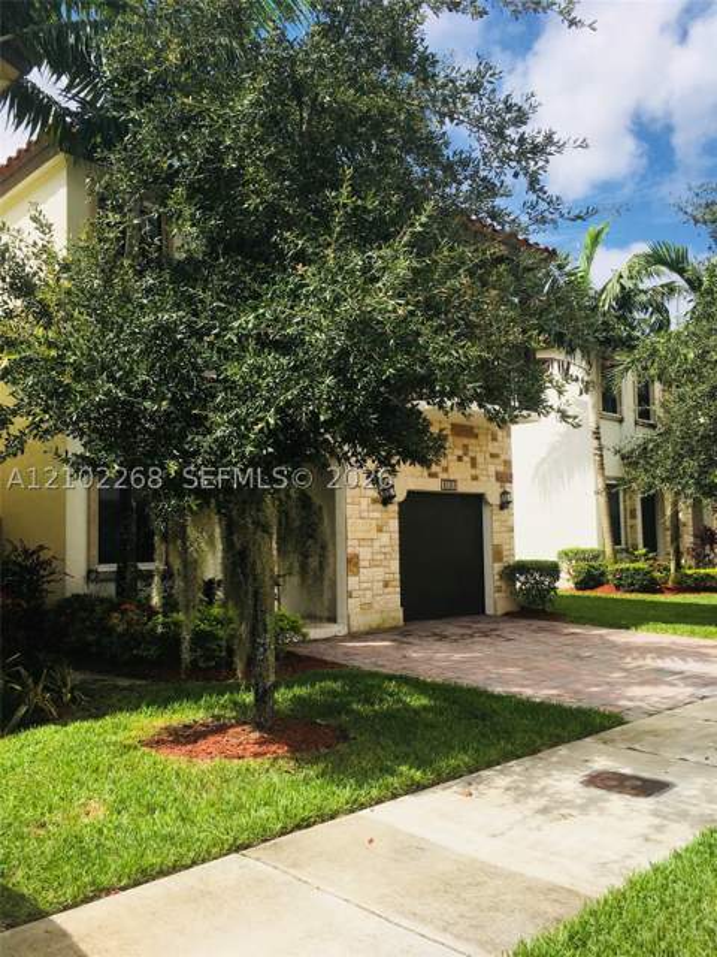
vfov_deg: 61.7
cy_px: 478
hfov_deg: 48.2
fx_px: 801
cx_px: 358
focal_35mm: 29
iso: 25
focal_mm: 4.15
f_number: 2.2
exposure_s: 1/1672
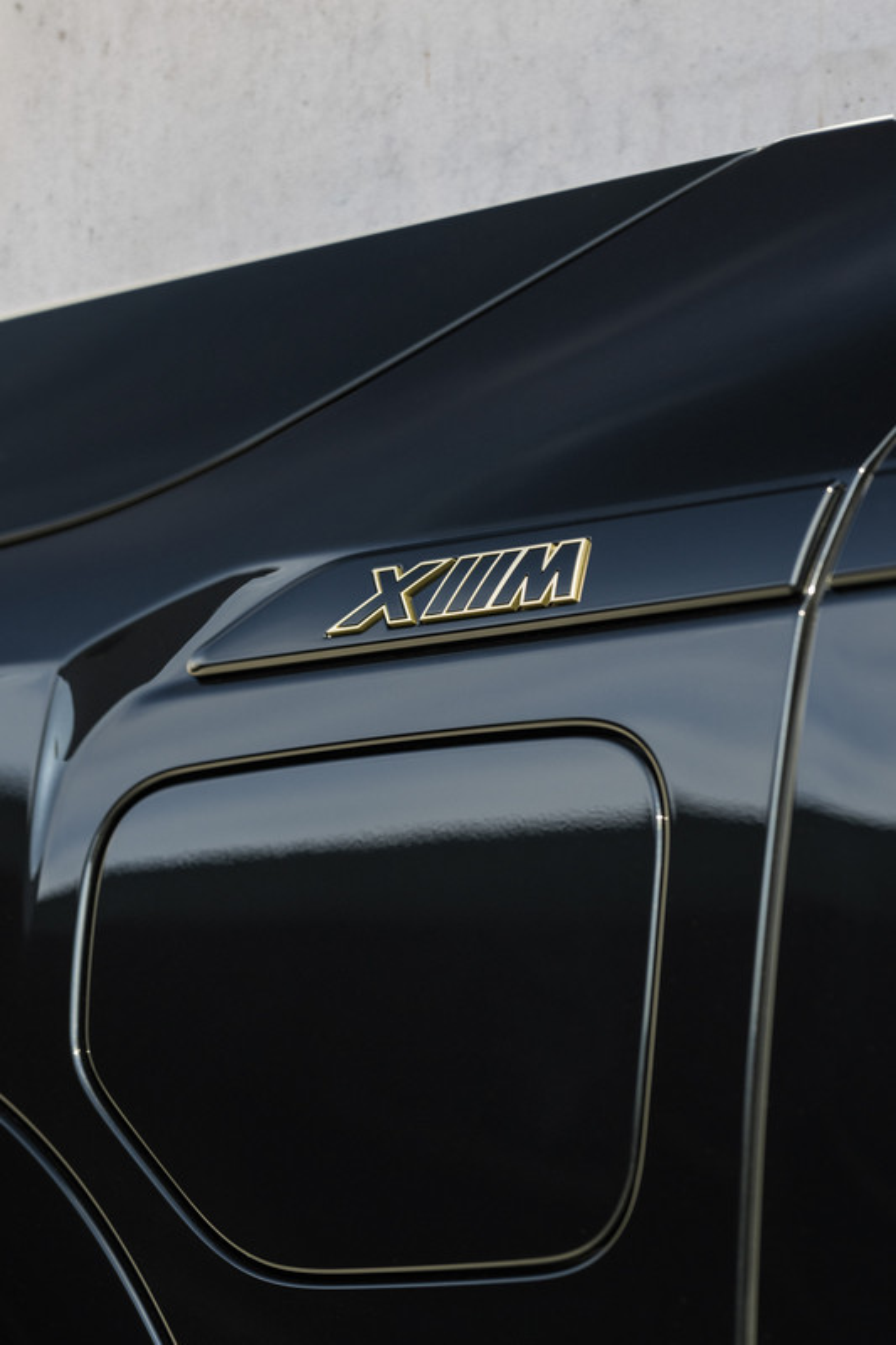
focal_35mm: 135
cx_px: 448
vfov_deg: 15.2
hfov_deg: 10.2
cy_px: 672
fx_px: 5042
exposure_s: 1/400
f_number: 4
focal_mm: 135
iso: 400
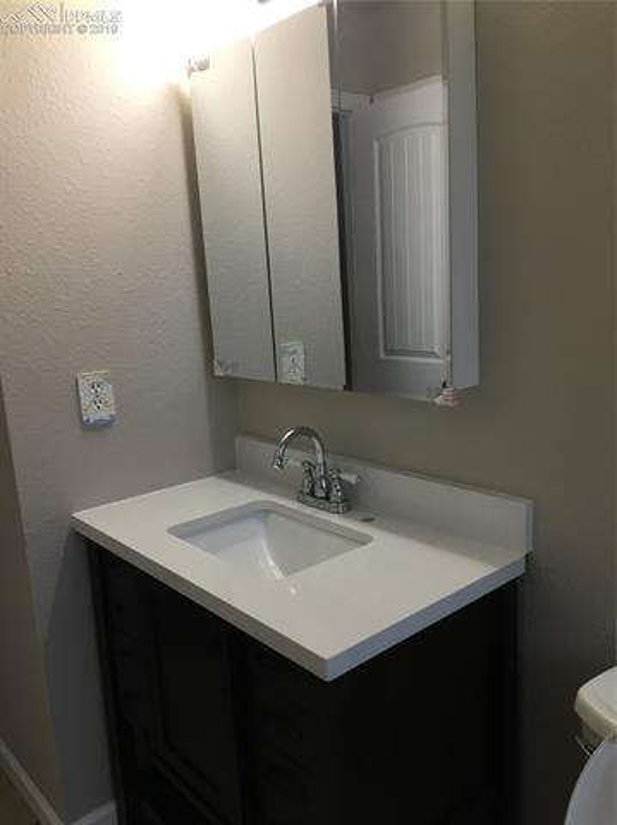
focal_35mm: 29
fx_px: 690
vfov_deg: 61.7
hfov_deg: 48.2
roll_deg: +4.2
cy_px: 412
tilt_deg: -11.9
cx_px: 308
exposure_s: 1/30
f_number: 2.2
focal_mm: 4.15
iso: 64
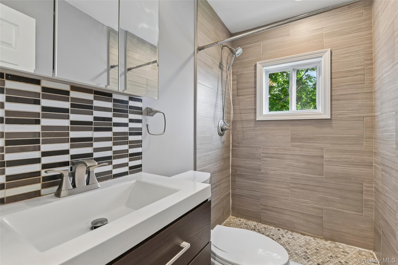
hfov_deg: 96.7
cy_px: 132
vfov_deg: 73.7
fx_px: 177
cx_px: 199
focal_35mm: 16
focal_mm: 16
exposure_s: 1/6
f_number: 9
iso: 320
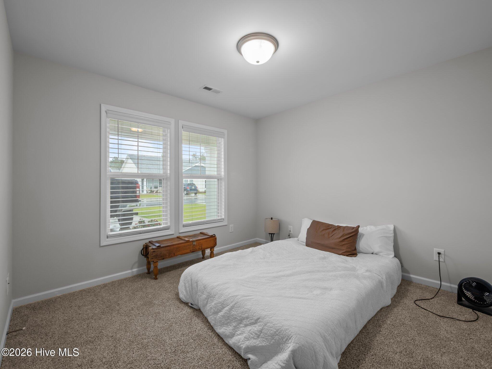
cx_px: 246
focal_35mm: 16
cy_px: 184
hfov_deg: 94.5
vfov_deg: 78.1
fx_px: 227
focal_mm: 8
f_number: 6.3
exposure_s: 1/5
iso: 200
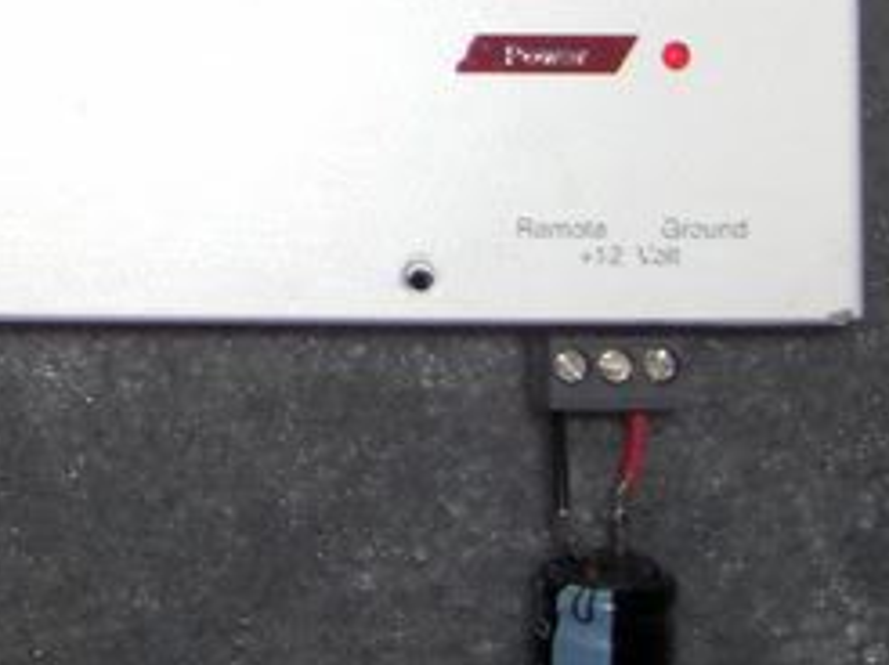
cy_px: -383
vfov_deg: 11.1
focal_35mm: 127
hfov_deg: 15.1
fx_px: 3258
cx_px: -87
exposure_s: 1/60
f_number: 4.8
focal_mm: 8
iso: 100
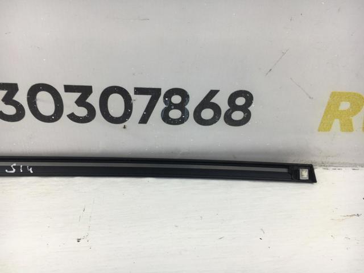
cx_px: 182
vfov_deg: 48.2
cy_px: 136
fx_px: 305
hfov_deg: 61.7
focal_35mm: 29
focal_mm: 4.15
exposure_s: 1/50
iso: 25
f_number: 2.2
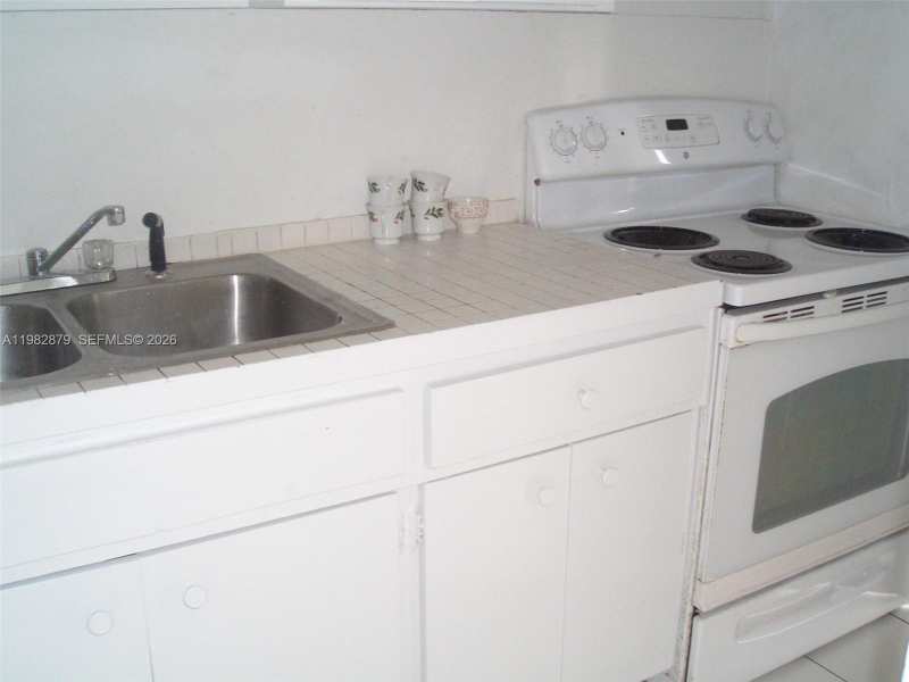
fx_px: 945
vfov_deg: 39.7
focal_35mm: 36
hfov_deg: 51.4
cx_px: 454
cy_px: 341
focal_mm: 4.8
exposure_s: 1/40
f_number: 4
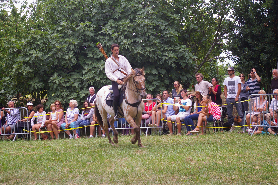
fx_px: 637
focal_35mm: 82
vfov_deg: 16.5
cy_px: 92
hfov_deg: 24.6
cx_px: 139
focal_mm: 55
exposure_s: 1/125
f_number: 8
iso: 400
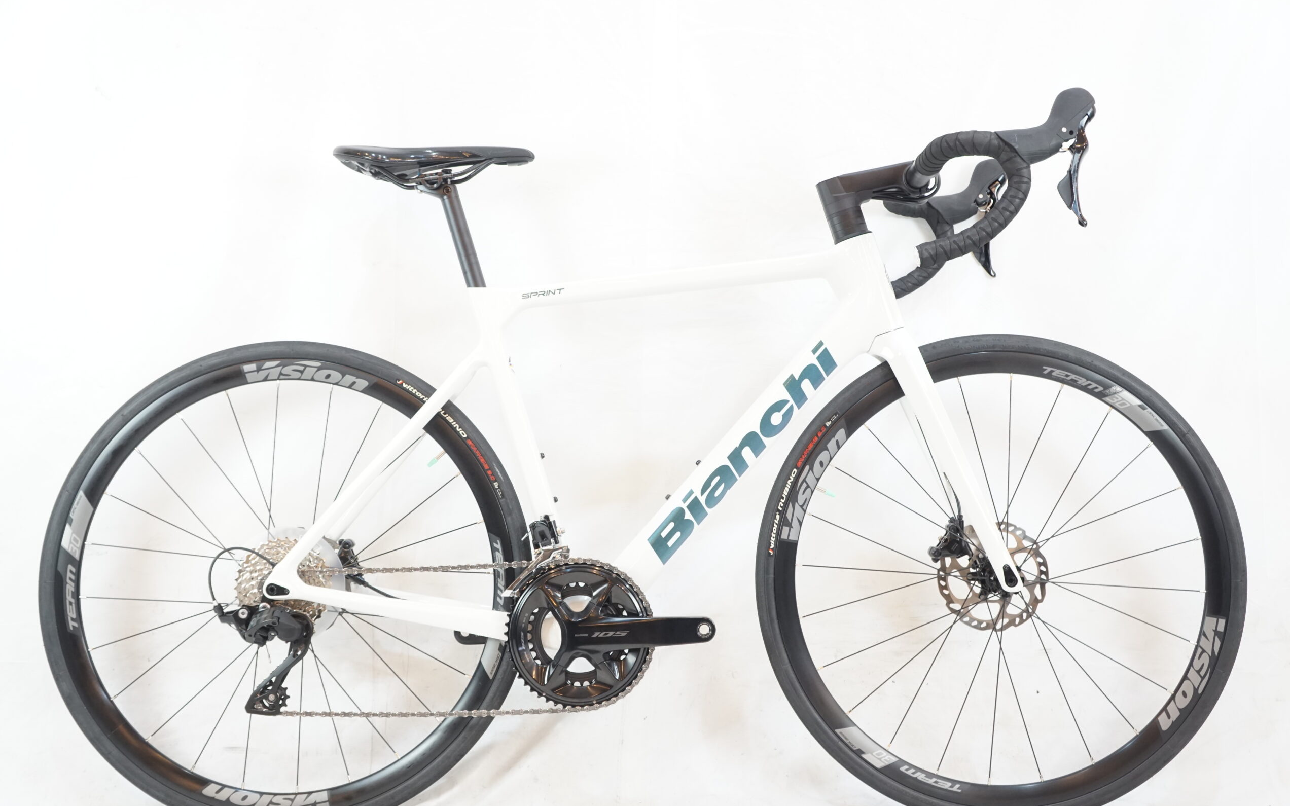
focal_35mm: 40
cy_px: 429
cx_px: 645
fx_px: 1406
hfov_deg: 49.3
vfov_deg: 32.0
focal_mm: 26
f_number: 5
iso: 1000
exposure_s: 1/30
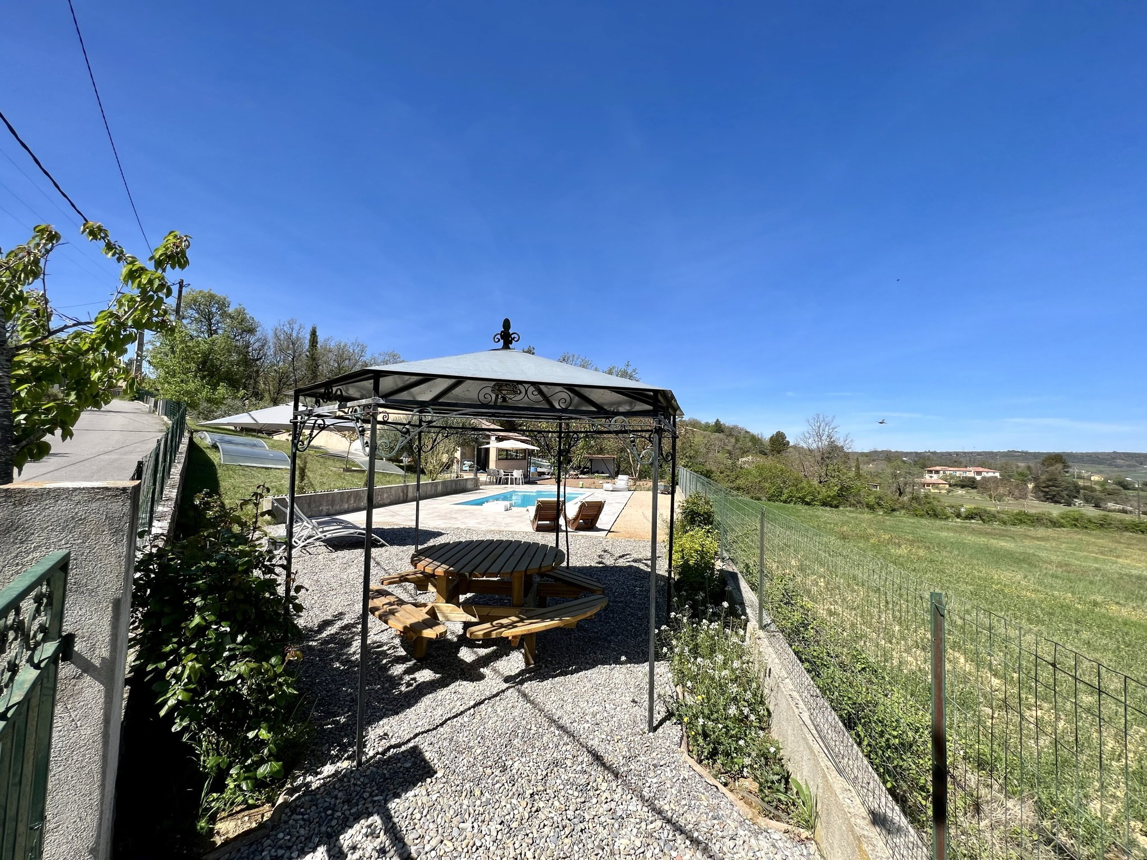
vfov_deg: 89.9
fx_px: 431
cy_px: 430
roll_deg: -1.9
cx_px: 574
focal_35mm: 13
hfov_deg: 106.2
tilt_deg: +1.8
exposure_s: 1/1876
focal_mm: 1.57
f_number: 1.8
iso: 32
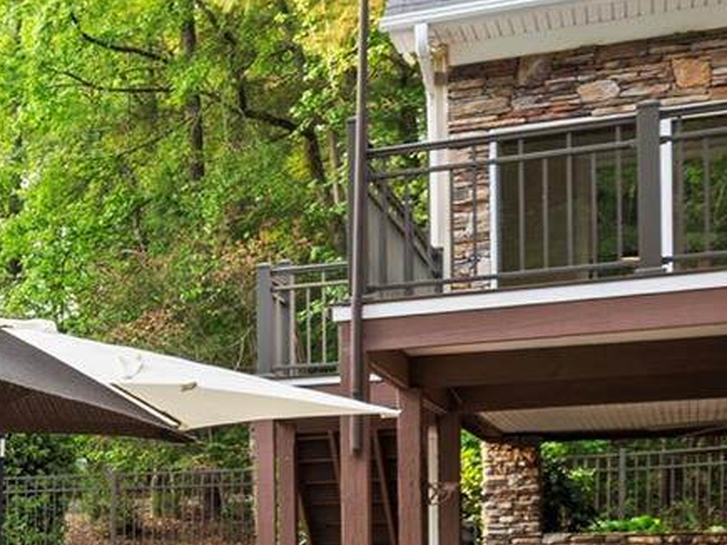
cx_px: -650
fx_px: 1617
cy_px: 551
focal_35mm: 77
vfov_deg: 18.6
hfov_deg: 18.5
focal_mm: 17
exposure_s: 1/3
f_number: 9
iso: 100
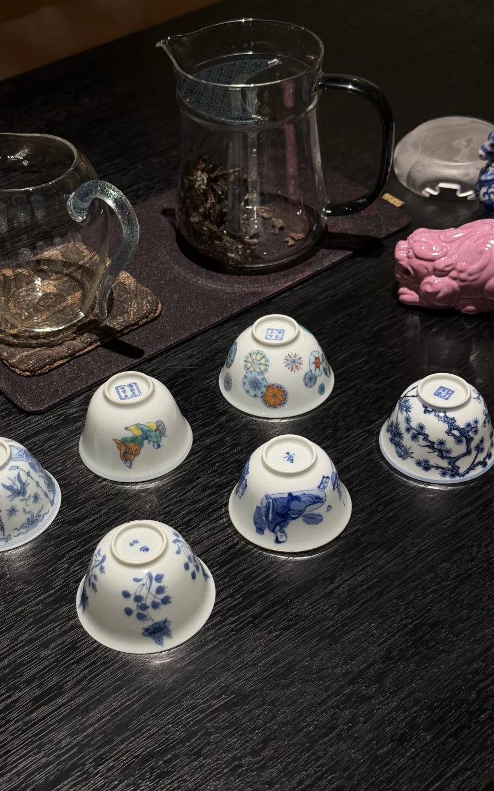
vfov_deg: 39.6
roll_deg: +3.5
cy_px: 395
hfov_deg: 25.3
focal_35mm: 51
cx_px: 204
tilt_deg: -40.9
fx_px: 1099
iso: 50
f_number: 1.78
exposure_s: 1/121
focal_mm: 6.76
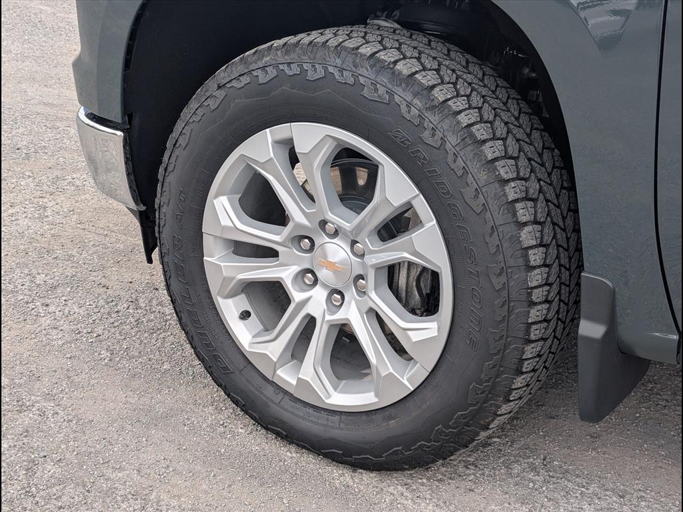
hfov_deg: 38.9
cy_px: 256
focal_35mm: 49
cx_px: 342
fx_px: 967
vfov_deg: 29.7
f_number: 1.68
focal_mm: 6.9
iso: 50
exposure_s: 1/141
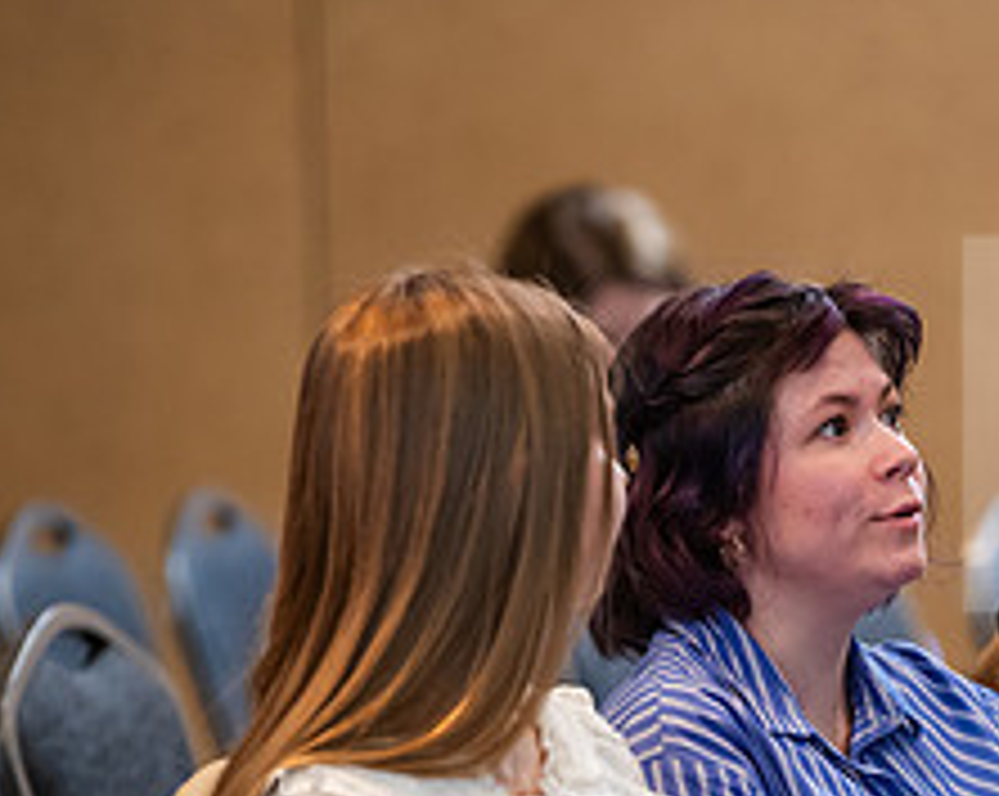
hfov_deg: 3.9
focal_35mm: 491
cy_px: 780
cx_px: 828
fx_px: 14498
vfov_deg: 3.1
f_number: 3.2
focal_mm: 200
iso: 1600
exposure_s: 1/200
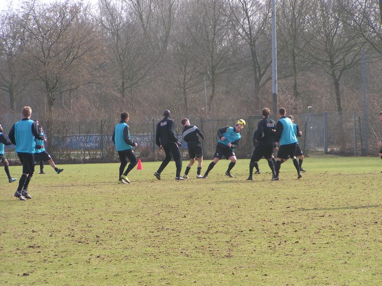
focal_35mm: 157
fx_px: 1733
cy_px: 143
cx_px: 191
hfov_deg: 12.6
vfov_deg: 9.5
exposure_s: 1/400
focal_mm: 24
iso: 50
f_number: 3.5
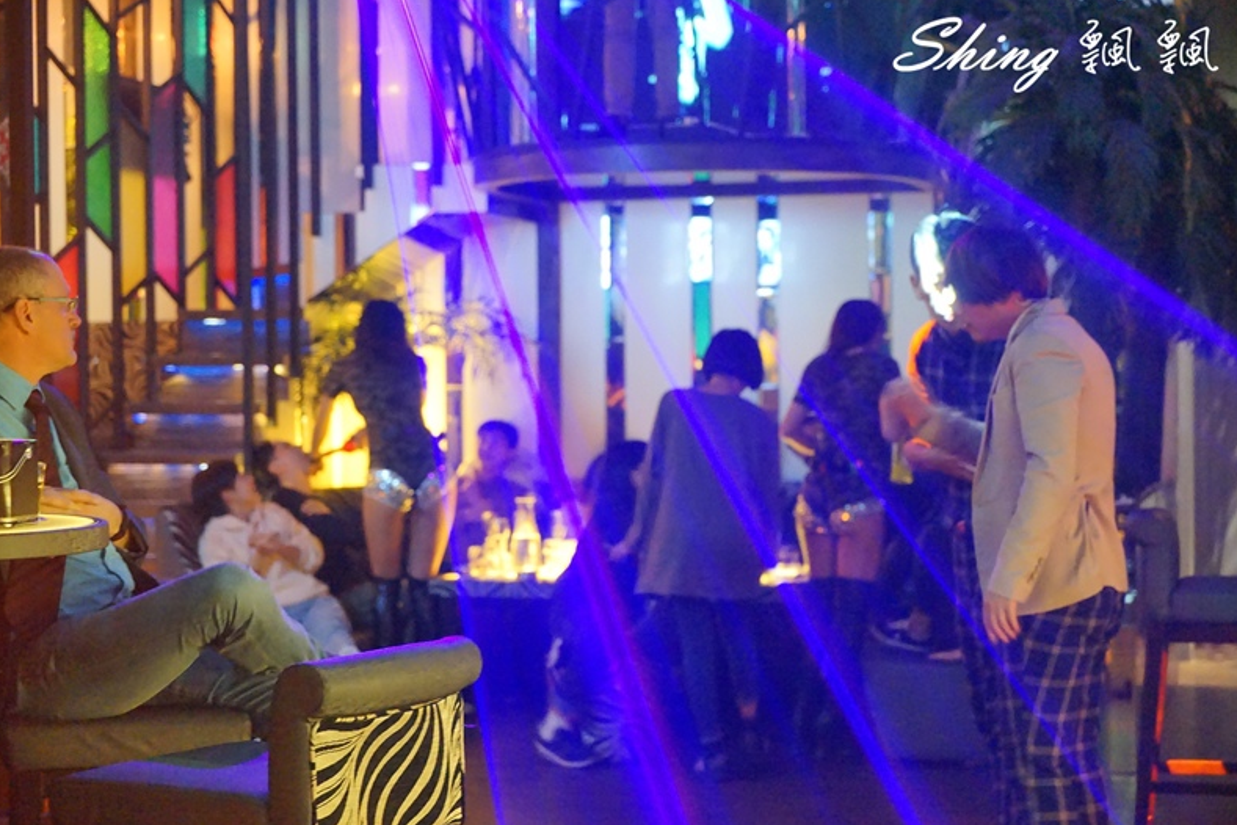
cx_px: 618
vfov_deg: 19.2
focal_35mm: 71
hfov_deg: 28.5
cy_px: 412
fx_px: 2439
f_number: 4
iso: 8000
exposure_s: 1/15
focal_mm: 70
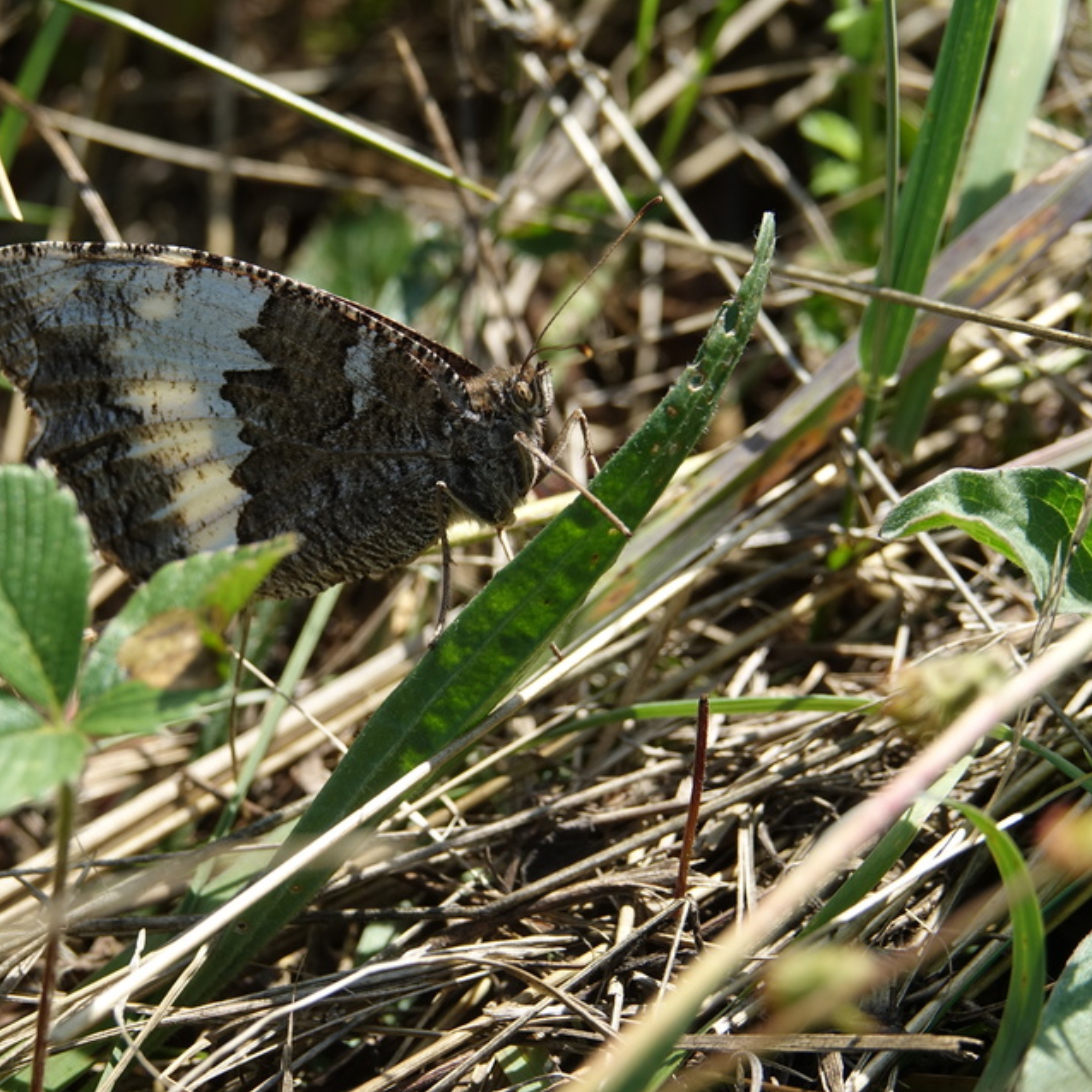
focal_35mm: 142
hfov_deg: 12.3
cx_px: 394
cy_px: 546
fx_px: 5068
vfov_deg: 12.3
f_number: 4
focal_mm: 40.73
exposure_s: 1/400
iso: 100
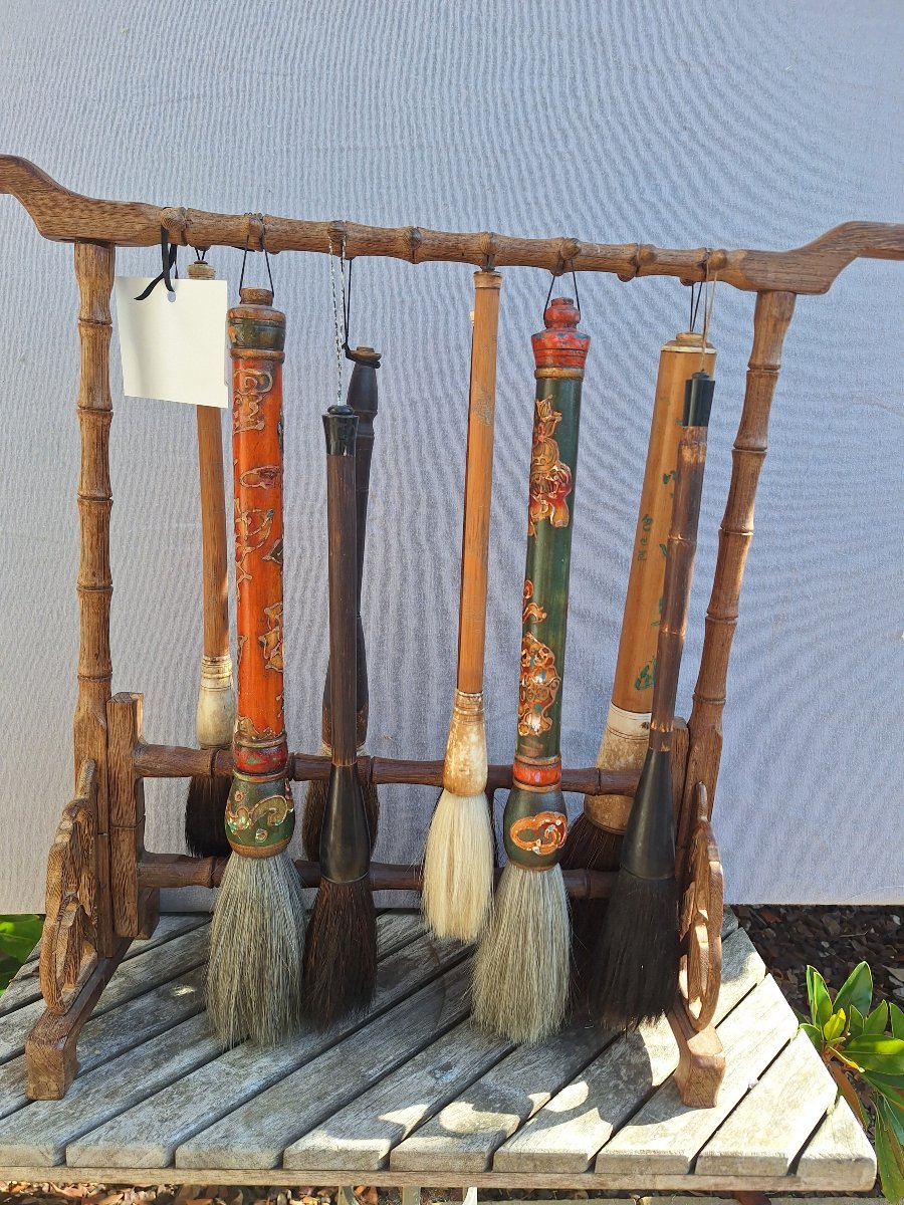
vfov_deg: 73.9
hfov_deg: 58.9
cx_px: 452
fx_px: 801
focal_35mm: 23
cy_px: 602
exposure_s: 1/716
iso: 40
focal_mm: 5.54
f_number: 1.8
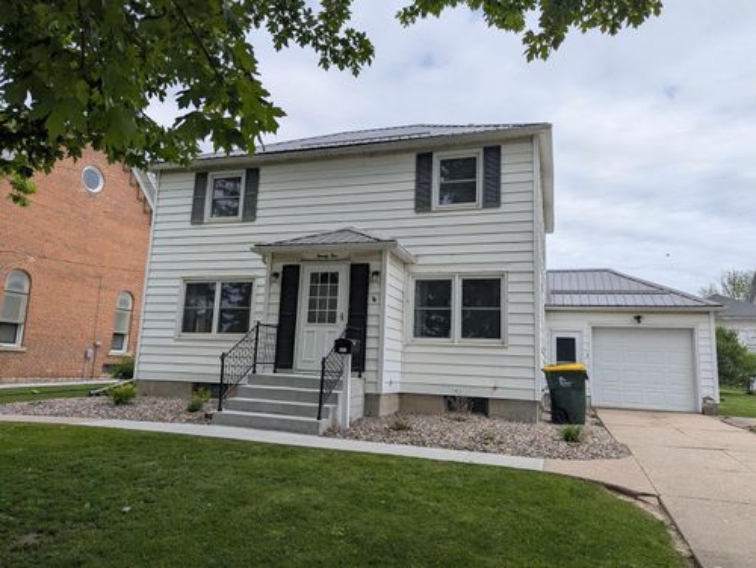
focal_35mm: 24
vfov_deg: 56.9
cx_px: 378
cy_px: 284
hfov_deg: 71.5
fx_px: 525
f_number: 1.85
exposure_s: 1/2309
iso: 47
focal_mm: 6.81
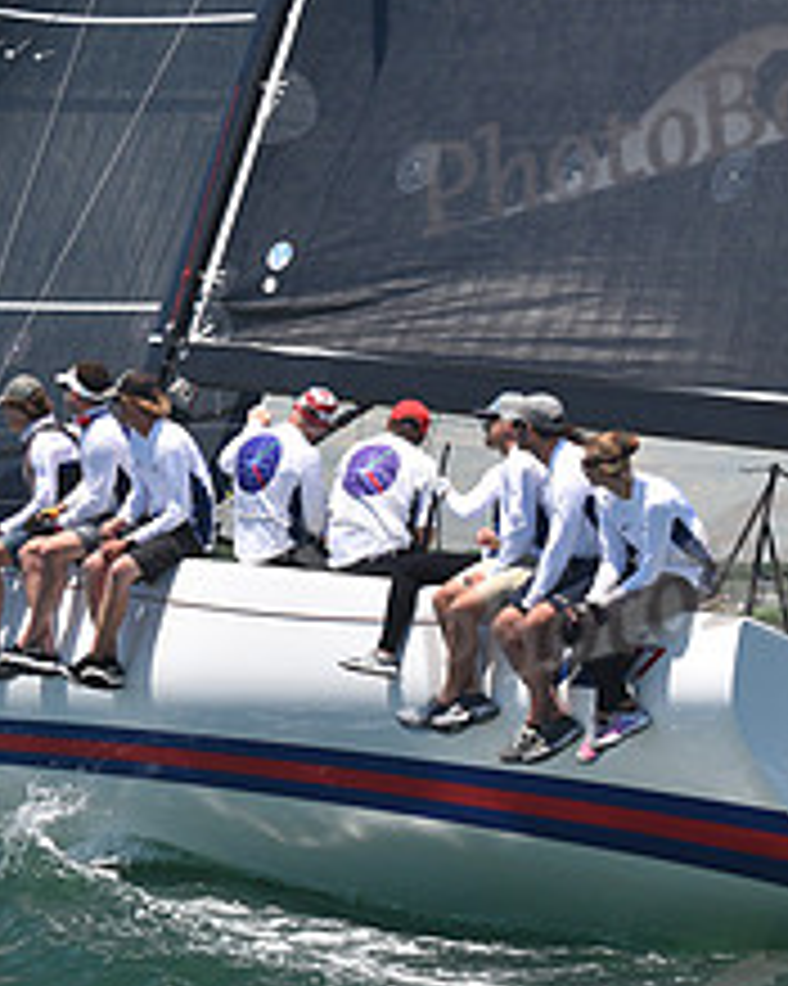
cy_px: 416
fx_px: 5076
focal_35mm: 174
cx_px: 185
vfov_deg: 11.1
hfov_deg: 8.9
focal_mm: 70
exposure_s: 1/800
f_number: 5.6
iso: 320
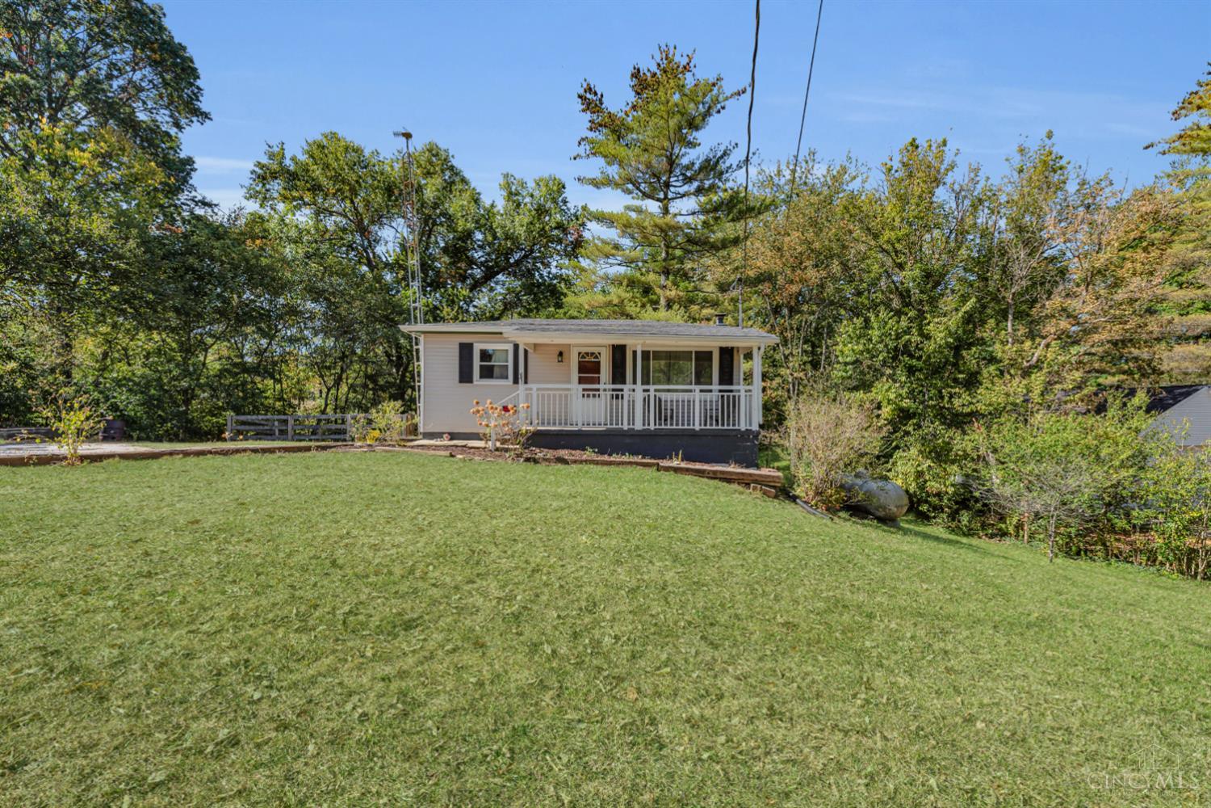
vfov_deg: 81.2
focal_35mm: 14
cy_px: 404
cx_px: 606
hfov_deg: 104.3
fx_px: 471
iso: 200
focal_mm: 14
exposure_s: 1/500
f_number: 8
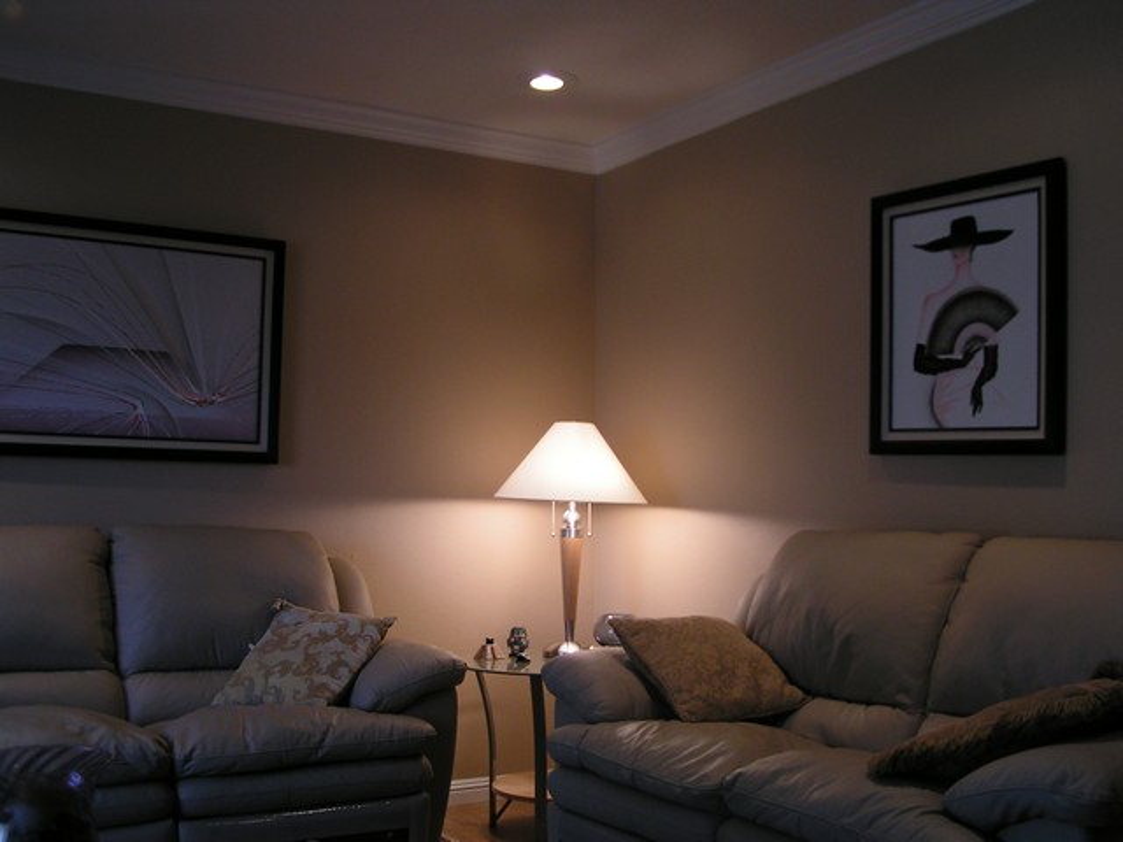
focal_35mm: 38
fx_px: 1233
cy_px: 421
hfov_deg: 49.0
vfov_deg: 37.7
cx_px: 562
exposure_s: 1/40
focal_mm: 5.8
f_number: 2.8
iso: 50
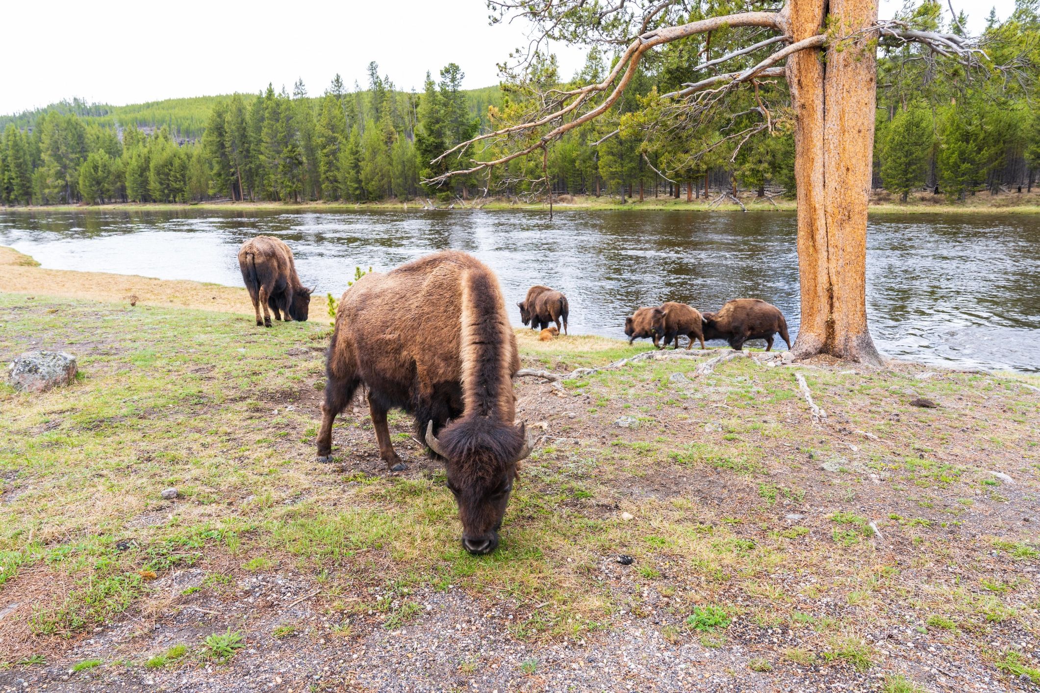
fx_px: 693
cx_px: 520
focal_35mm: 24
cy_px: 346
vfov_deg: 53.1
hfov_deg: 73.7
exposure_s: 1/60
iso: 100
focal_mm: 24
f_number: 6.3
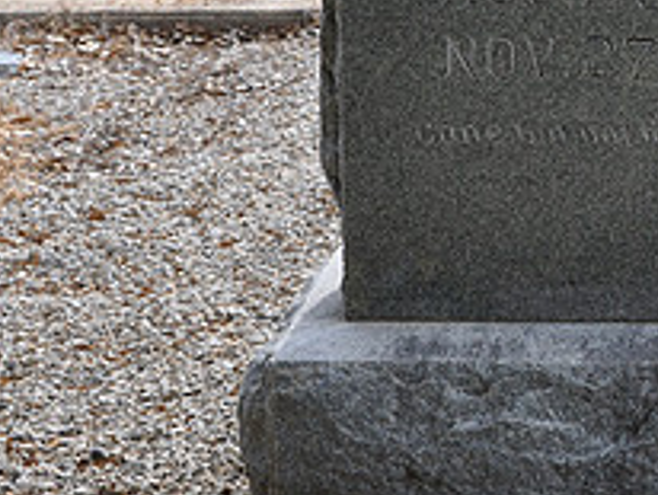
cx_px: 760
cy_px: 62
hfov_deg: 12.5
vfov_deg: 9.6
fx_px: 2931
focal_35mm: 154
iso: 200
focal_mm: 38
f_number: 7.1
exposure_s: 1/200
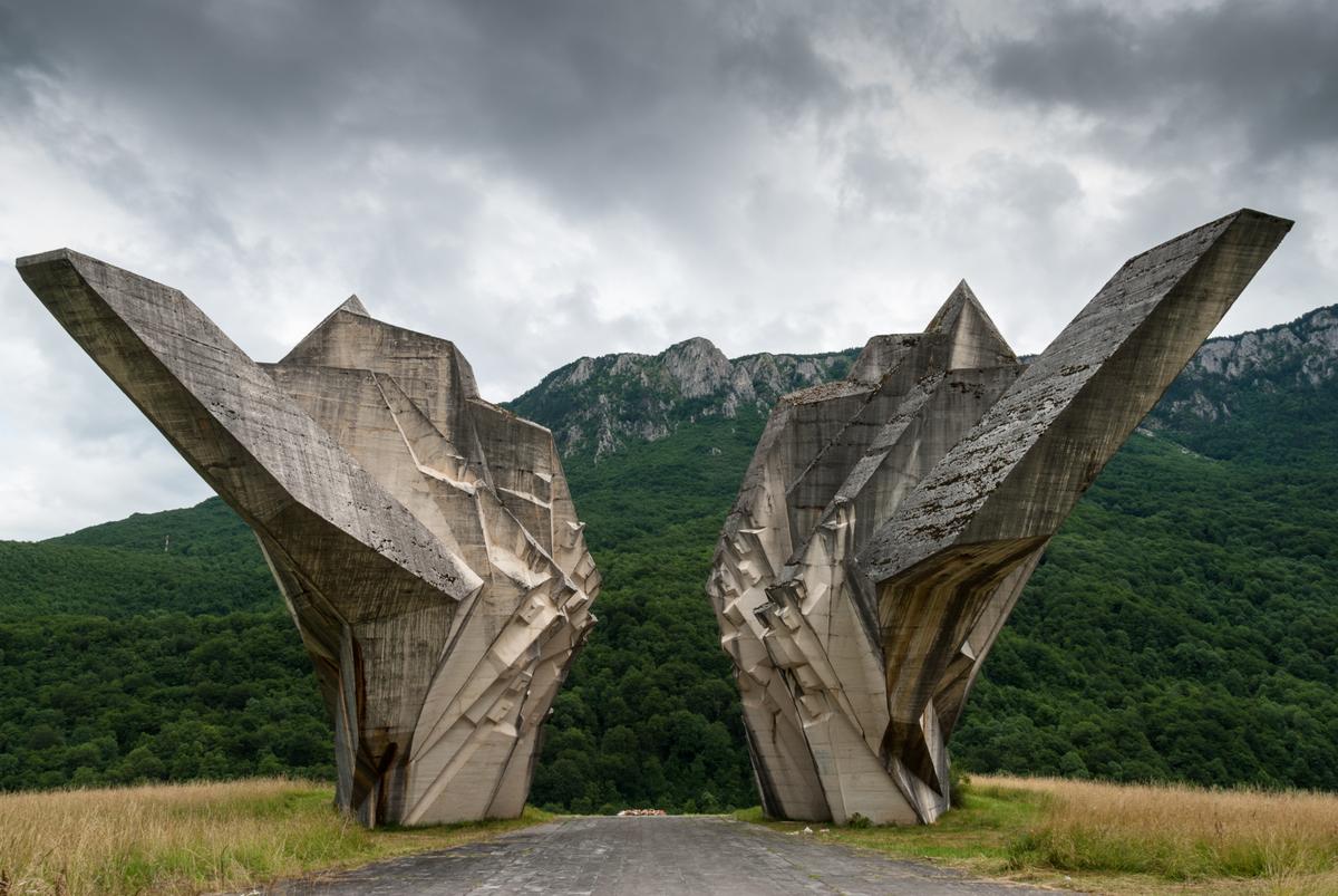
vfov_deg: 48.0
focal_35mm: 27
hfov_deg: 67.3
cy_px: 448
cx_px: 669
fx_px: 1005
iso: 100
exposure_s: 1/45
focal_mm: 18
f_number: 11
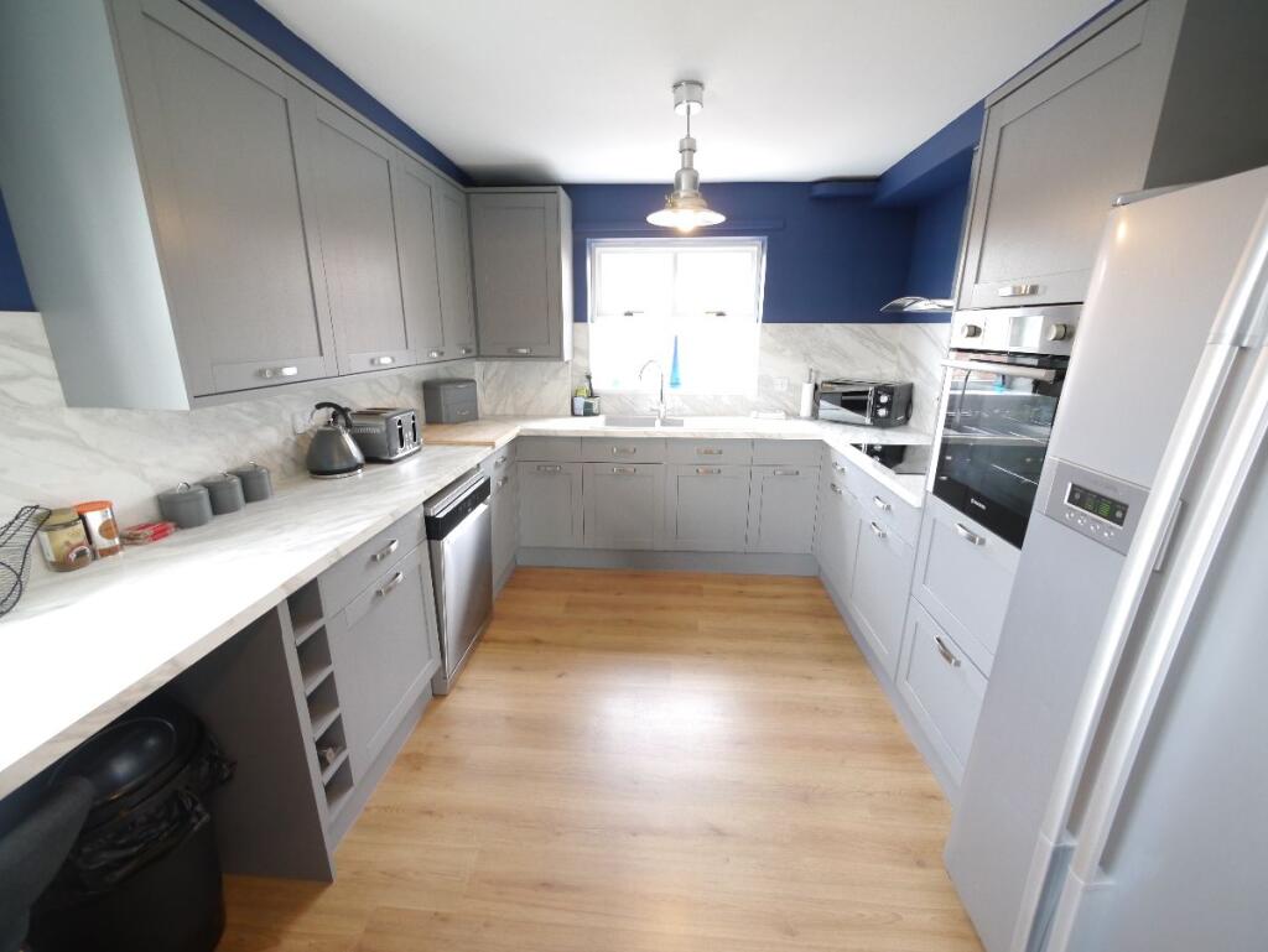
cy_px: 476
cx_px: 634
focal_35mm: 14
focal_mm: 7
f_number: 4
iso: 800
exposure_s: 1/50
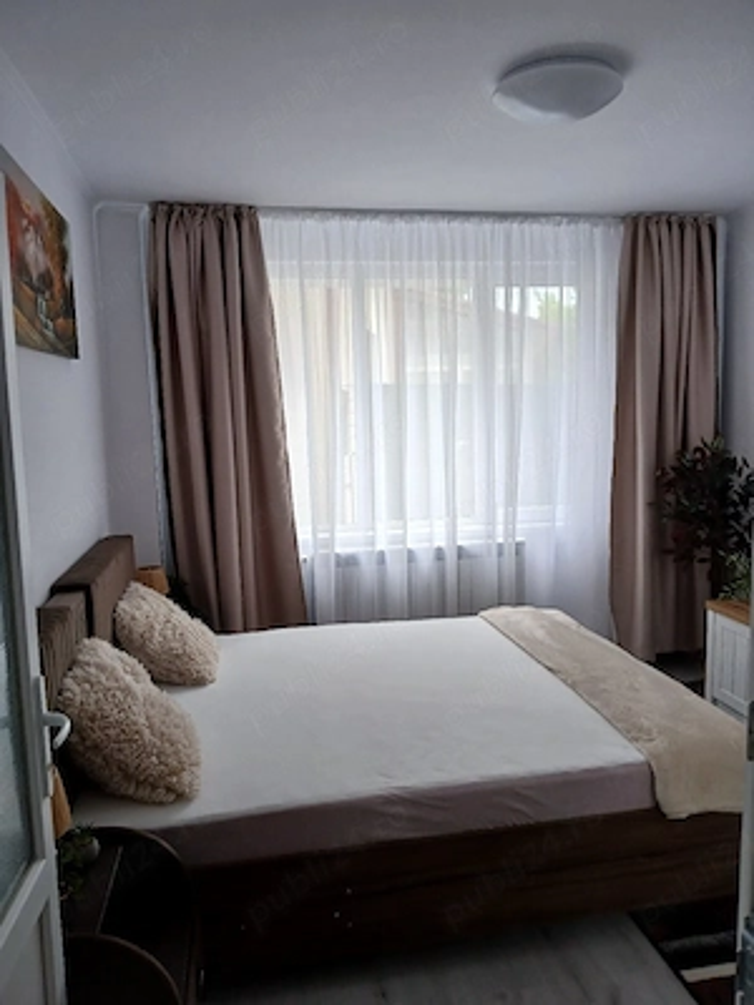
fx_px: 755
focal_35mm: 26
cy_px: 502
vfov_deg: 67.3
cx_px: 377
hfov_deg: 53.1
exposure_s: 1/50.3
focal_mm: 3.98
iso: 32
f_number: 1.8
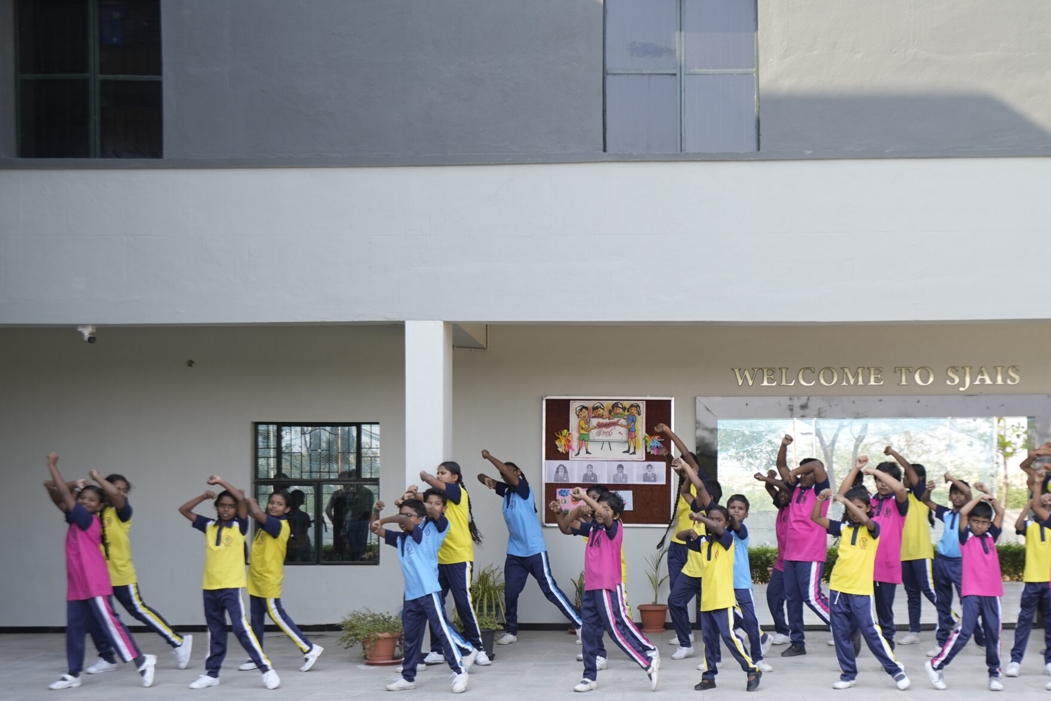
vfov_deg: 26.3
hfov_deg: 38.6
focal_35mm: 51
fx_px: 1489
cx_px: 670
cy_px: 485
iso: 320
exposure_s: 1/250
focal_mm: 35
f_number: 5.6
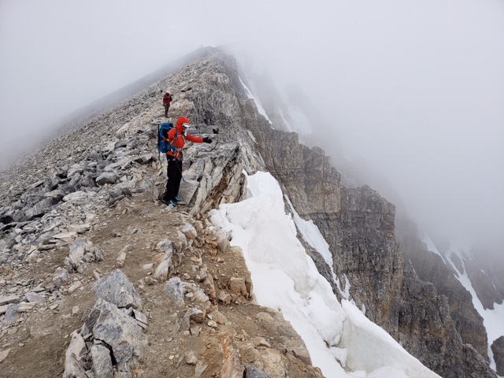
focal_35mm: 26
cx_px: 252
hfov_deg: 67.3
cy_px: 189
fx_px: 379
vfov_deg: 53.1
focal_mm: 4.3
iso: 50
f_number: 2.4
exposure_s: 1/1636
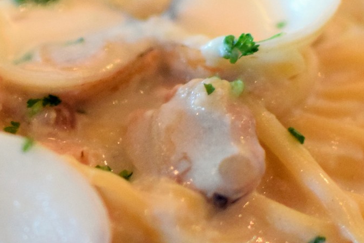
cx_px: 82
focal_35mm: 170
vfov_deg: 8.1
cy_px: 197
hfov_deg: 12.1
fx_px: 1715
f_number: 1.8
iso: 3200
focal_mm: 35
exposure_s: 1/80
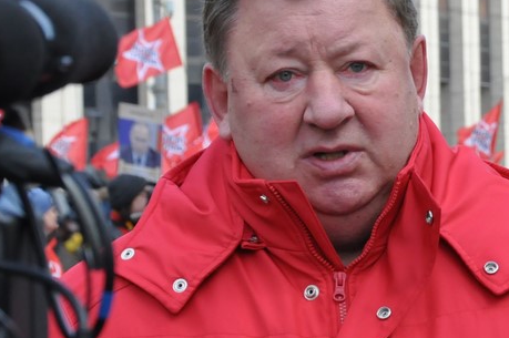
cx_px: 506
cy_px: 194
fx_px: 3305
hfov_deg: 8.8
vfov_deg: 5.9
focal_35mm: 234
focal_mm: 62
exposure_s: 1/500
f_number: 11
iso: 1000
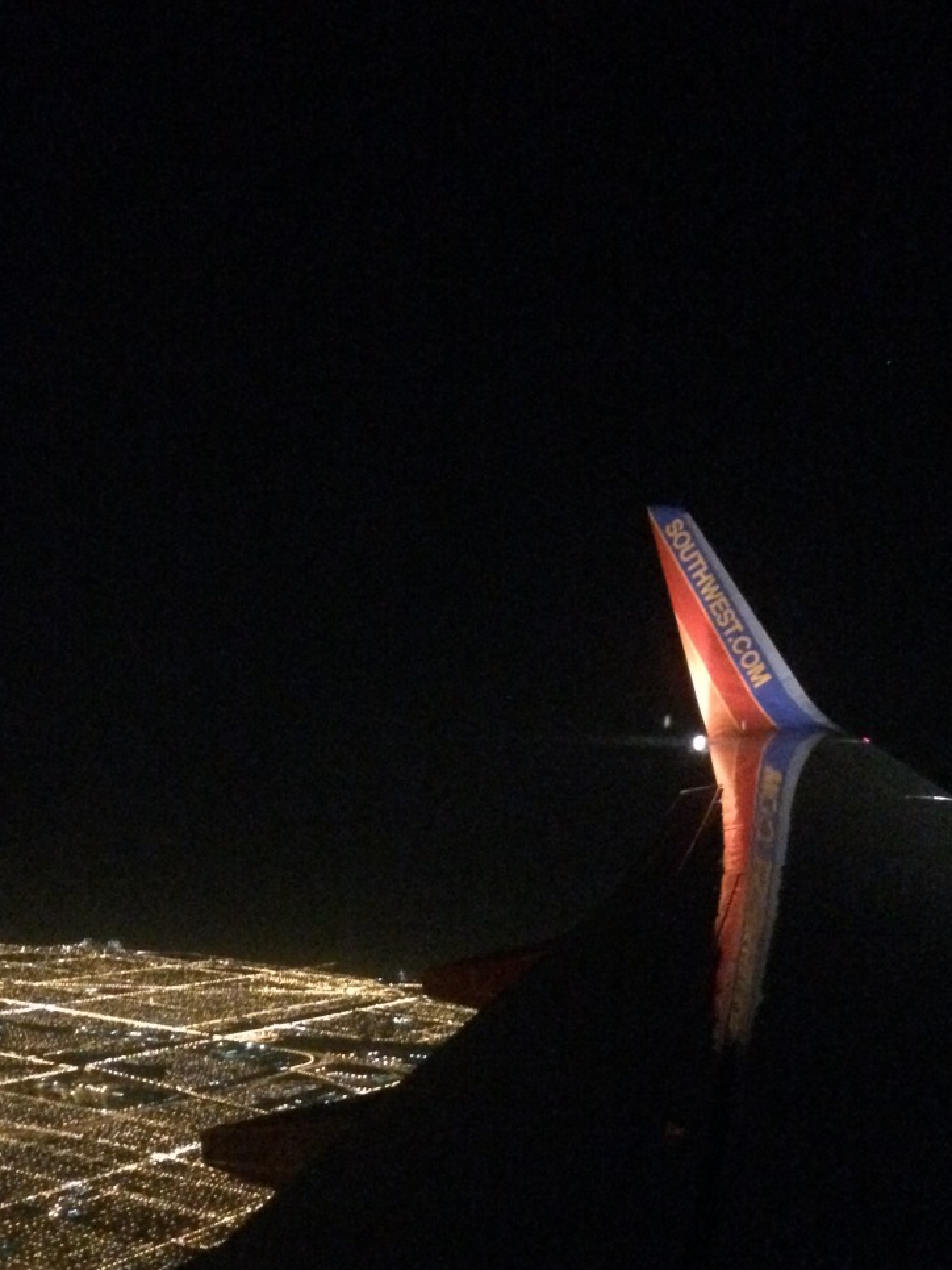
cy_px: 880
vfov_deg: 44.9
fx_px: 1503
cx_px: 396
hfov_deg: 35.1
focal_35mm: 41
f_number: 2.2
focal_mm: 4.15
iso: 2000
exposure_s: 1/15
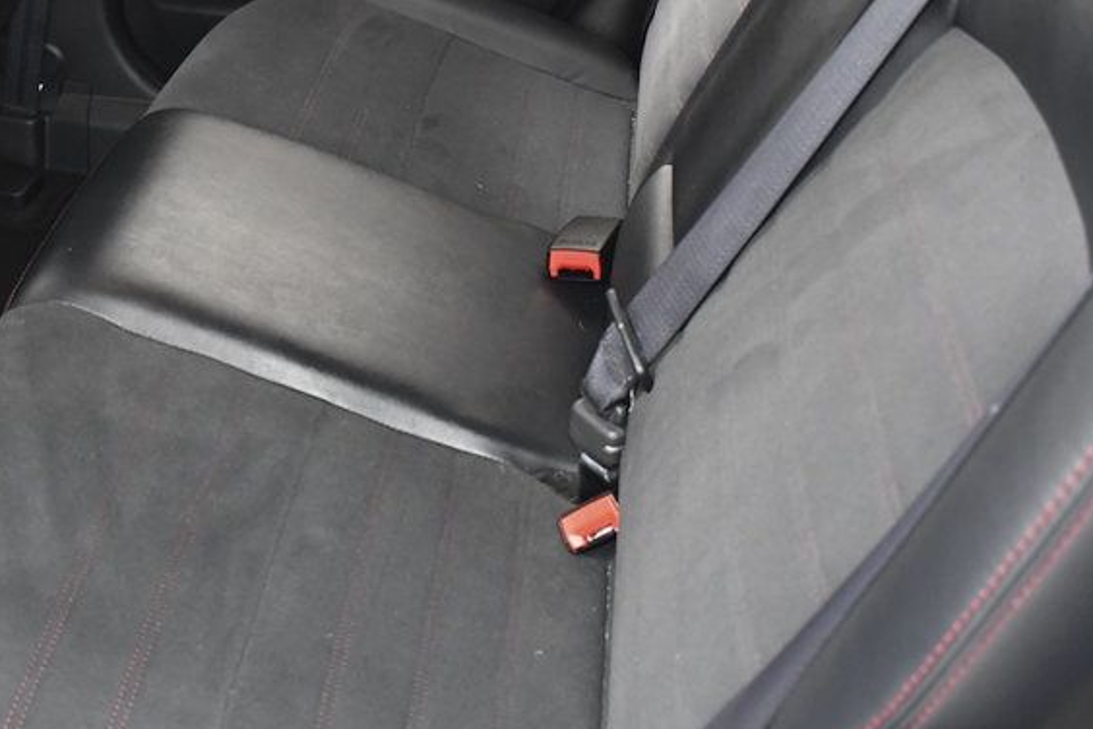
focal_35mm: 49
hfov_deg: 40.0
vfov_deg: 27.4
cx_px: 397
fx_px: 1488
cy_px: 259
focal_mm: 18
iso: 2500
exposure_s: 1/80
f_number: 3.5
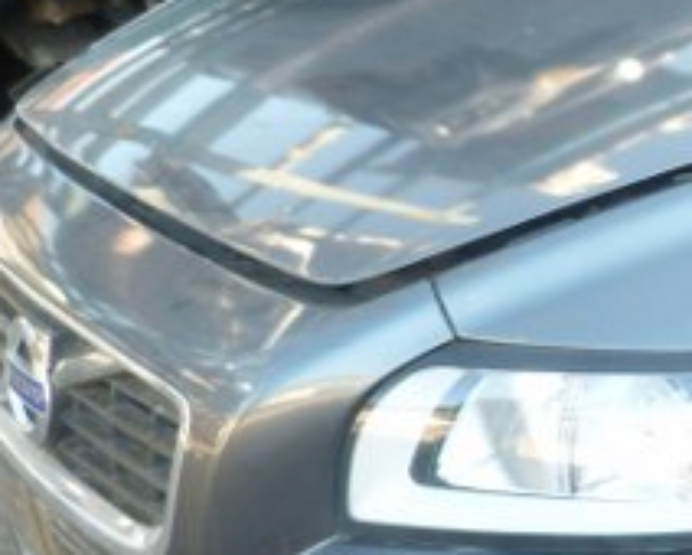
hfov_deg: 17.6
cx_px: 1162
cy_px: 258
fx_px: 1886
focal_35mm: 92
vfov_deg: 16.7
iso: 125
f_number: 2.8
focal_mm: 4.5
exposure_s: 1/60
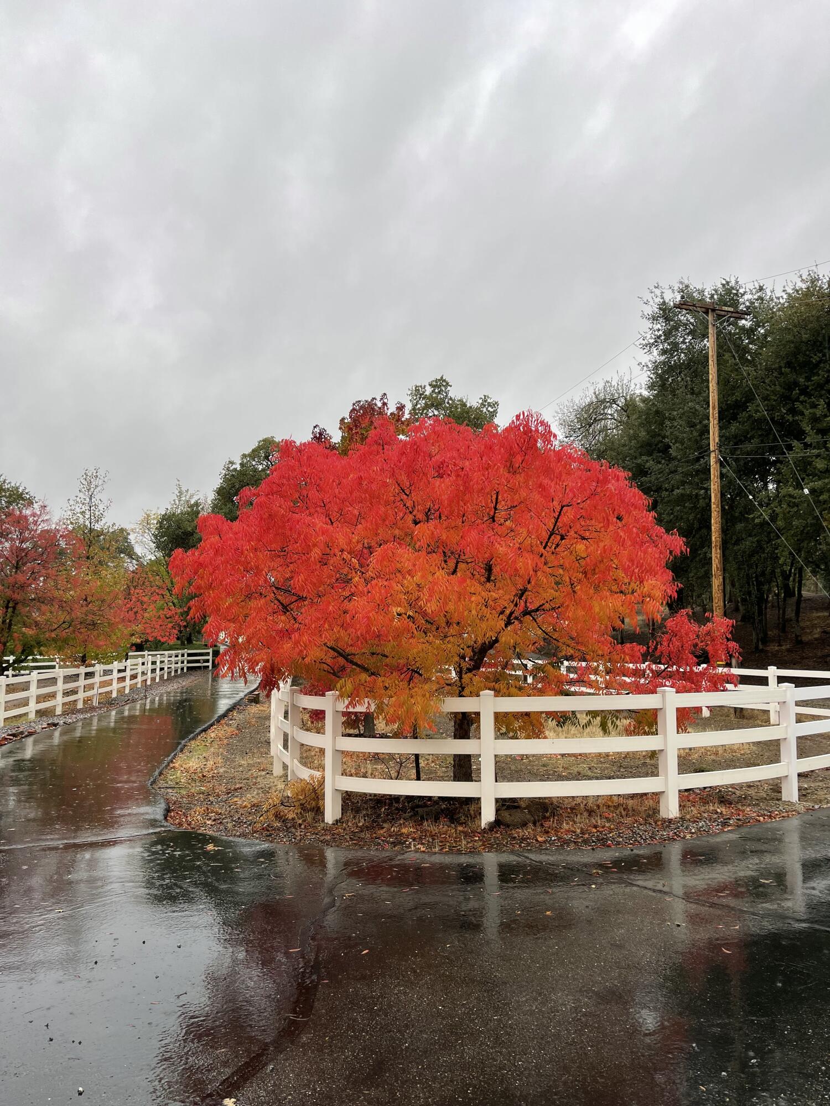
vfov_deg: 67.3
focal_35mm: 26
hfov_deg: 53.1
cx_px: 415
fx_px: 831
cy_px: 553
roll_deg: -1.2
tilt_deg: +4.7
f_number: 1.6
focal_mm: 5.1
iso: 32
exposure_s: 1/150
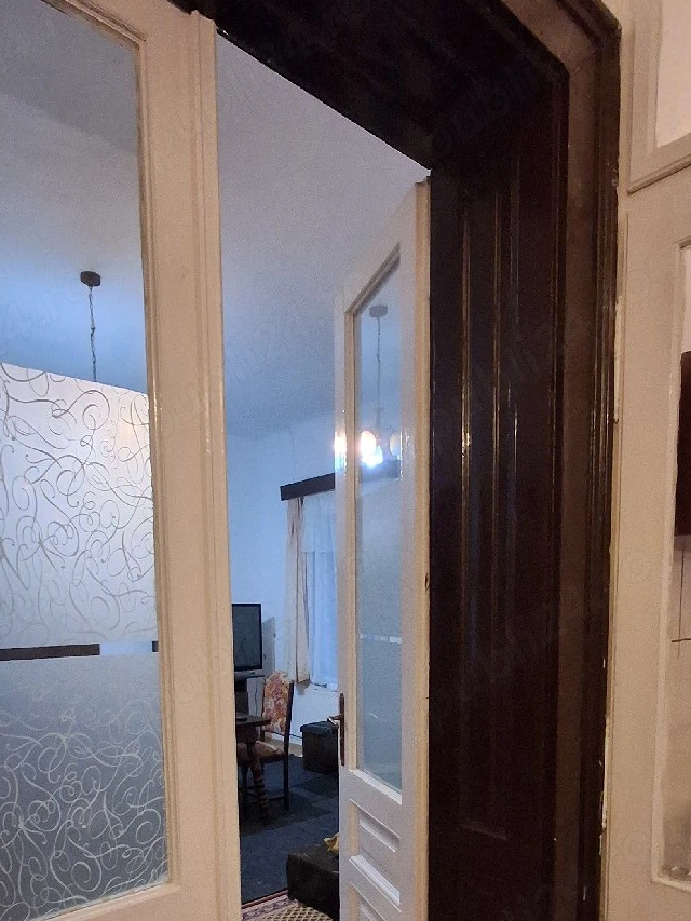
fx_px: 665
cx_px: 327
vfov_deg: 65.6
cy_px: 679
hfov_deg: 54.9
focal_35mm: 25
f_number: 2.2
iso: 500
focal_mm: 1.64
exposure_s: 1/33
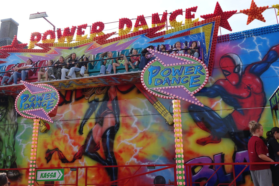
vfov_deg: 40.0
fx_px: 256
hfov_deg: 57.2
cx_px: 140
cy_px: 93
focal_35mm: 33
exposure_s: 1/320
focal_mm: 12.04
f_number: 4
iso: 100
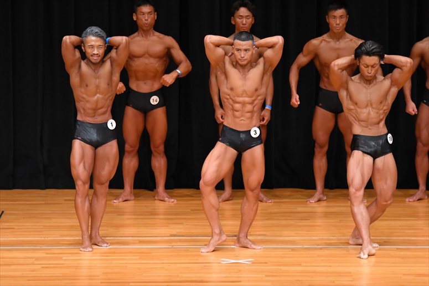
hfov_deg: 8.1
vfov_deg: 5.4
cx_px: 214
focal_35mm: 255
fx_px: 3037
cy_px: 143
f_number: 5.6
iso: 4000
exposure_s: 1/400
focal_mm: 170
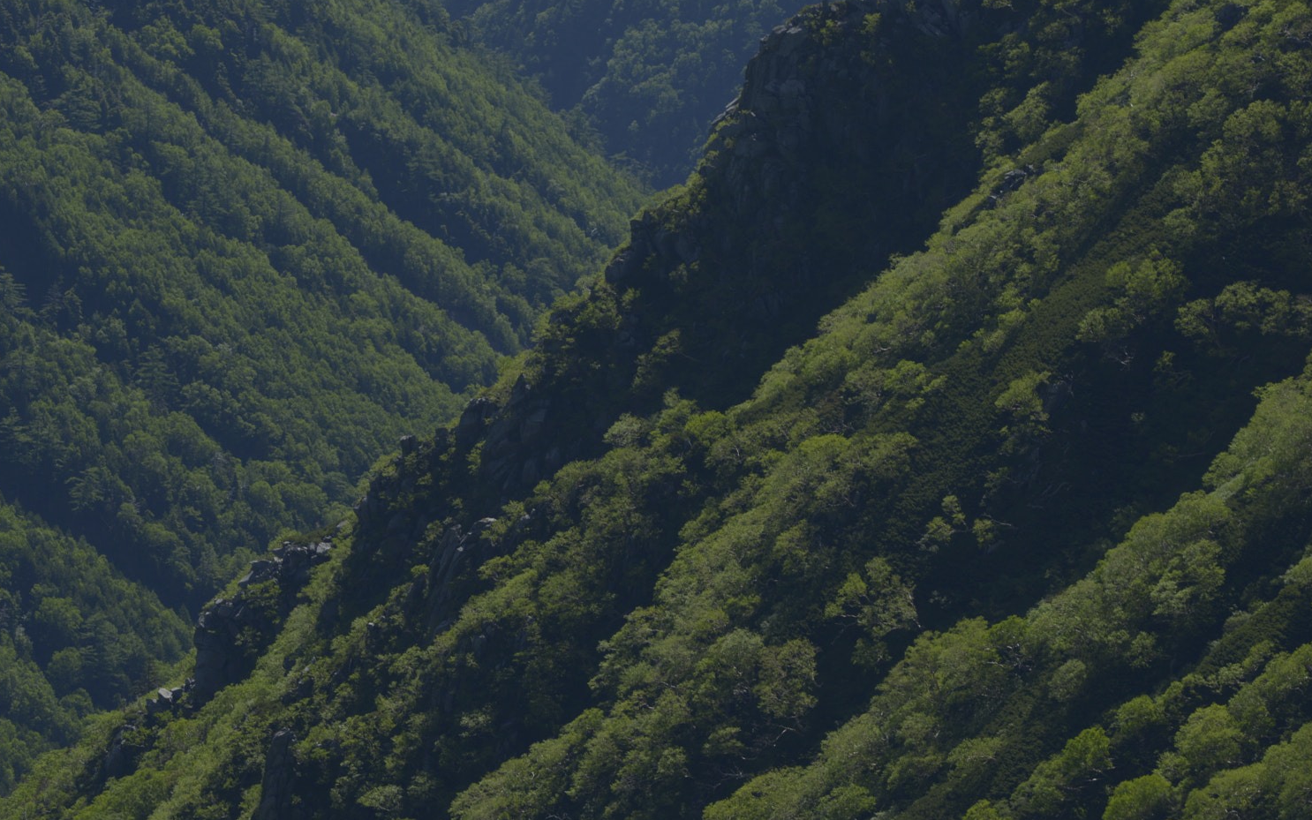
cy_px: 310
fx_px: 10048
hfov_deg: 7.5
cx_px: 439
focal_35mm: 281
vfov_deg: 4.7
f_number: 18
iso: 125
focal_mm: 200
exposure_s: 1/100
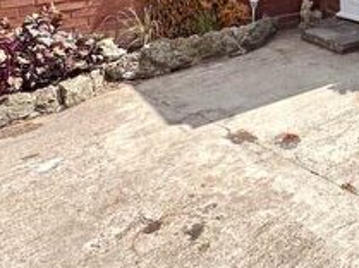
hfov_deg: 34.4
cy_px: -61
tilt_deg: -4.1
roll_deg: +1.6
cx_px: 405
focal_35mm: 47
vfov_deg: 26.9
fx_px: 487
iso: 50
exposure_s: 1/1506
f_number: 2.2
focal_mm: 2.22
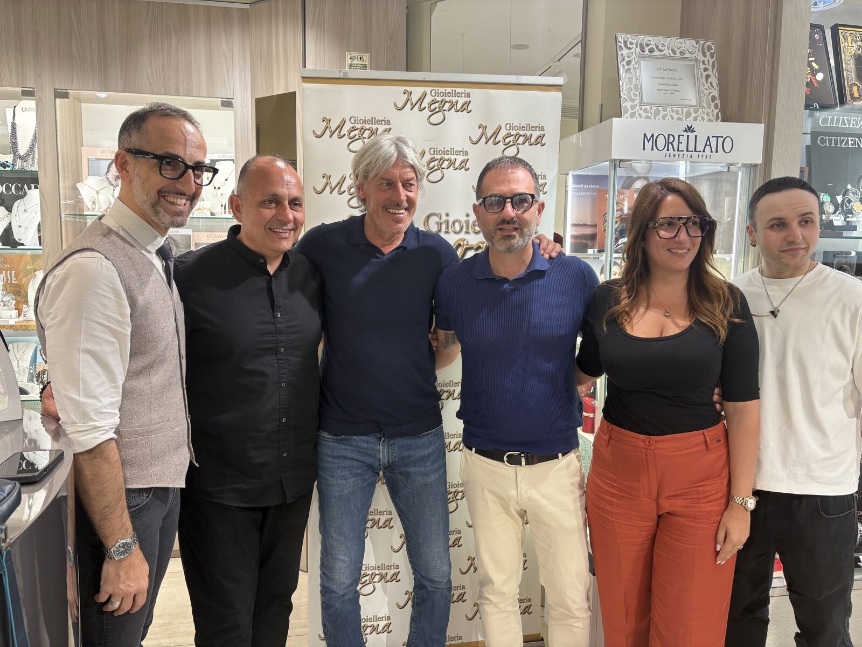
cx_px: 431
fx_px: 647
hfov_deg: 67.3
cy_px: 324
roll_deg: -0.7
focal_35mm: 26
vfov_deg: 53.1
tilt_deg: -5.9
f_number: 1.6
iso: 50
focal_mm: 5.96
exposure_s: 1/100
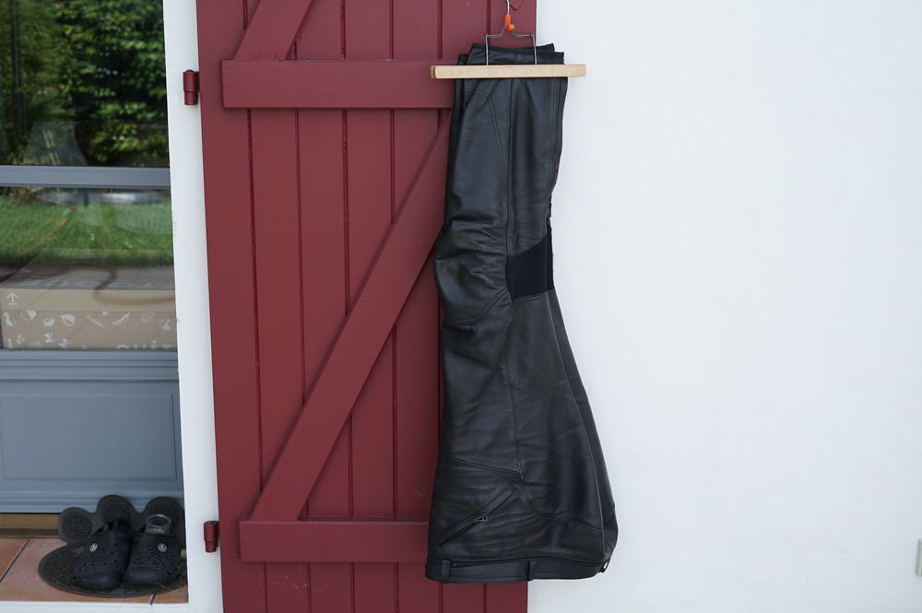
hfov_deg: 39.6
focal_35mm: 50
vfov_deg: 26.9
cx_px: 461
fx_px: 1279
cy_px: 306
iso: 100
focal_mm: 50
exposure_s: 1/100
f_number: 5
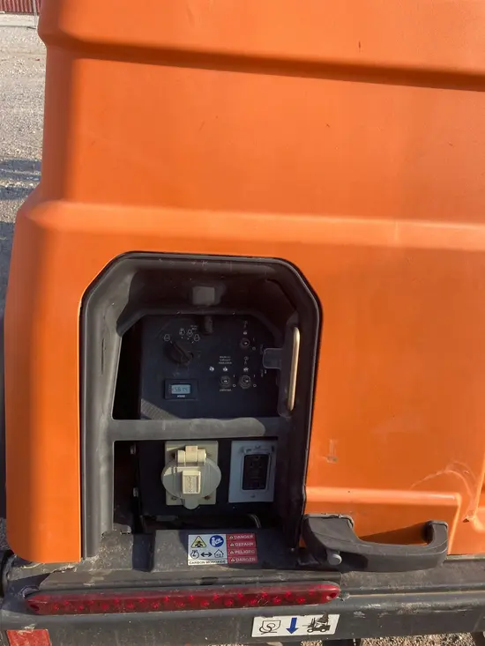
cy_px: 323
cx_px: 242
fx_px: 523
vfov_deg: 63.4
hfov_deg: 49.8
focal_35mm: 28
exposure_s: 1/747
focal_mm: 3.99
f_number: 1.8
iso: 20
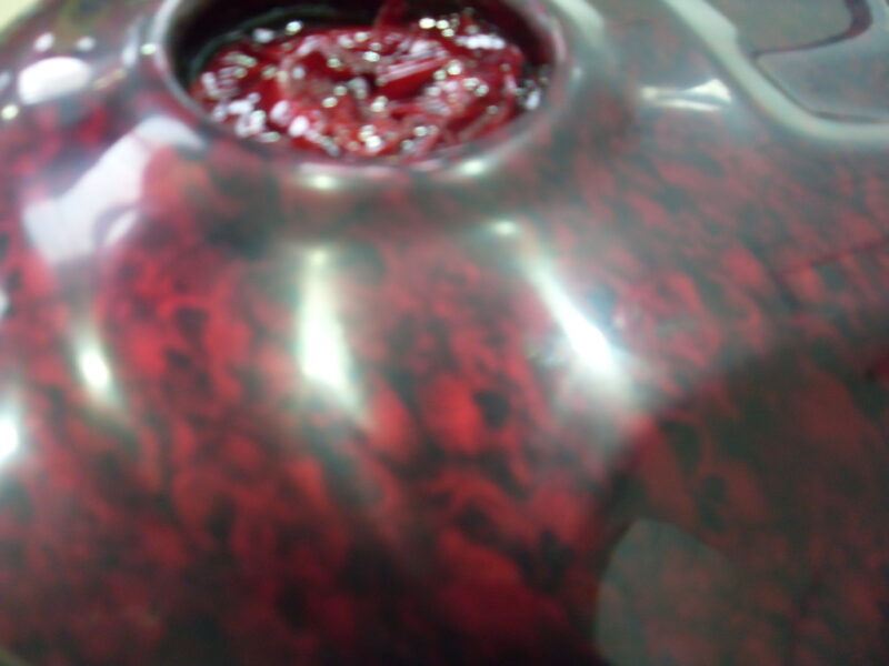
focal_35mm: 35
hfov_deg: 52.6
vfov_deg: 40.7
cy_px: 333
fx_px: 899
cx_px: 444
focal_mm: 6.3
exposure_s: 1/10
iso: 200
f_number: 2.8
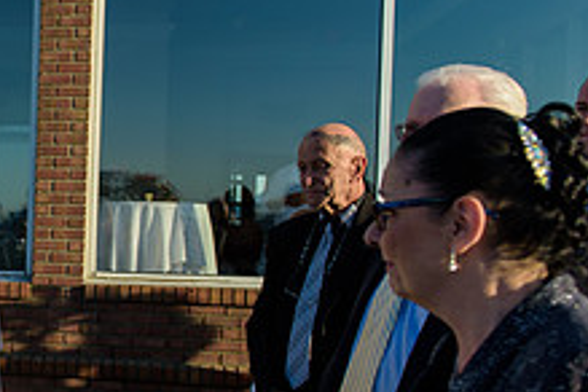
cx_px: -113
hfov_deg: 26.2
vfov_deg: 19.7
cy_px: 248
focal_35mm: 69
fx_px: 1127
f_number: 3.2
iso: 200
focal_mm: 26
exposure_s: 1/1600
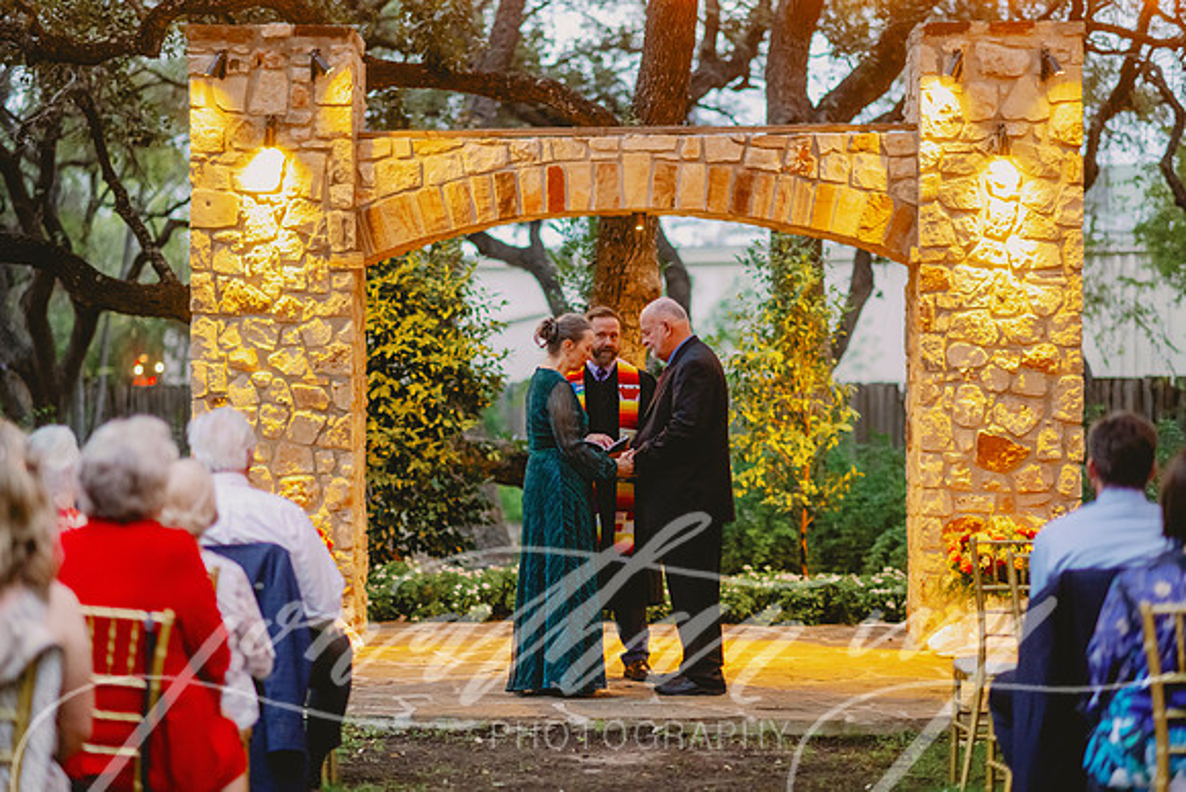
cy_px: 396
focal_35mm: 85
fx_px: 2801
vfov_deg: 16.1
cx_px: 593
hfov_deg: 23.9
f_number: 1.8
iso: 5000
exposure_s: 1/200
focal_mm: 85
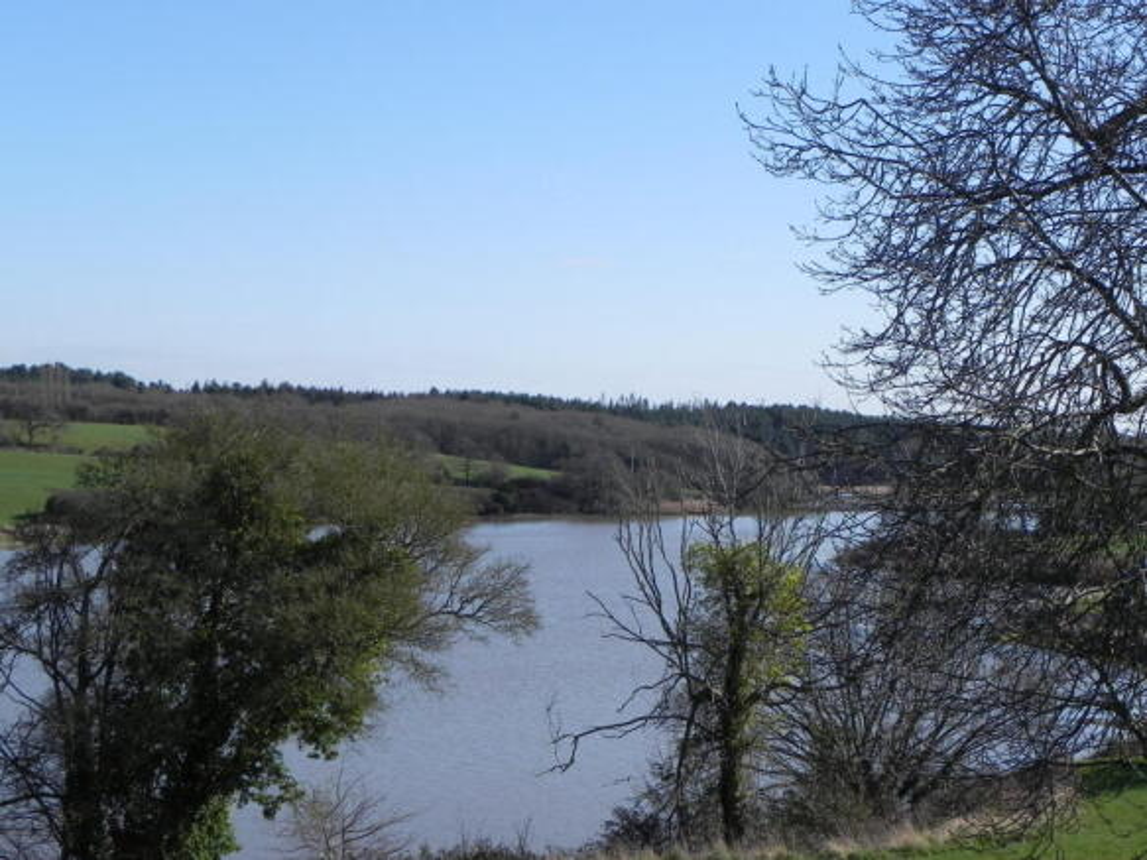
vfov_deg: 22.2
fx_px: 2186
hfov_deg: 29.4
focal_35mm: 66
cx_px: 574
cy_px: 430
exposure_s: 1/389
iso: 160
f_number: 7.1
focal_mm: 11.8
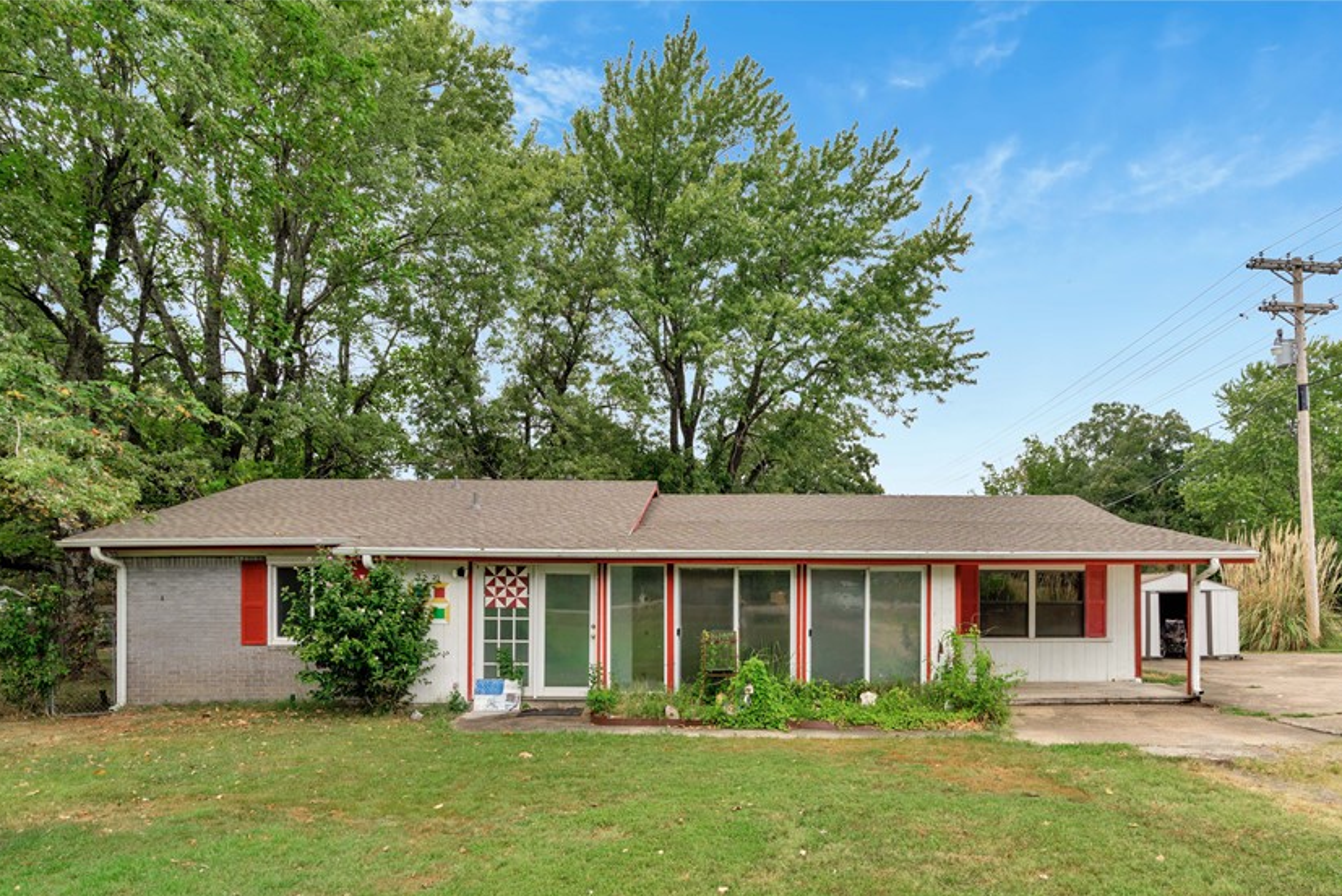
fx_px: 783
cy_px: 586
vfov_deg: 58.4
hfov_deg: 80.7
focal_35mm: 21
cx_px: 766
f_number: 7.1
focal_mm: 16
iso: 80
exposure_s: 1/60
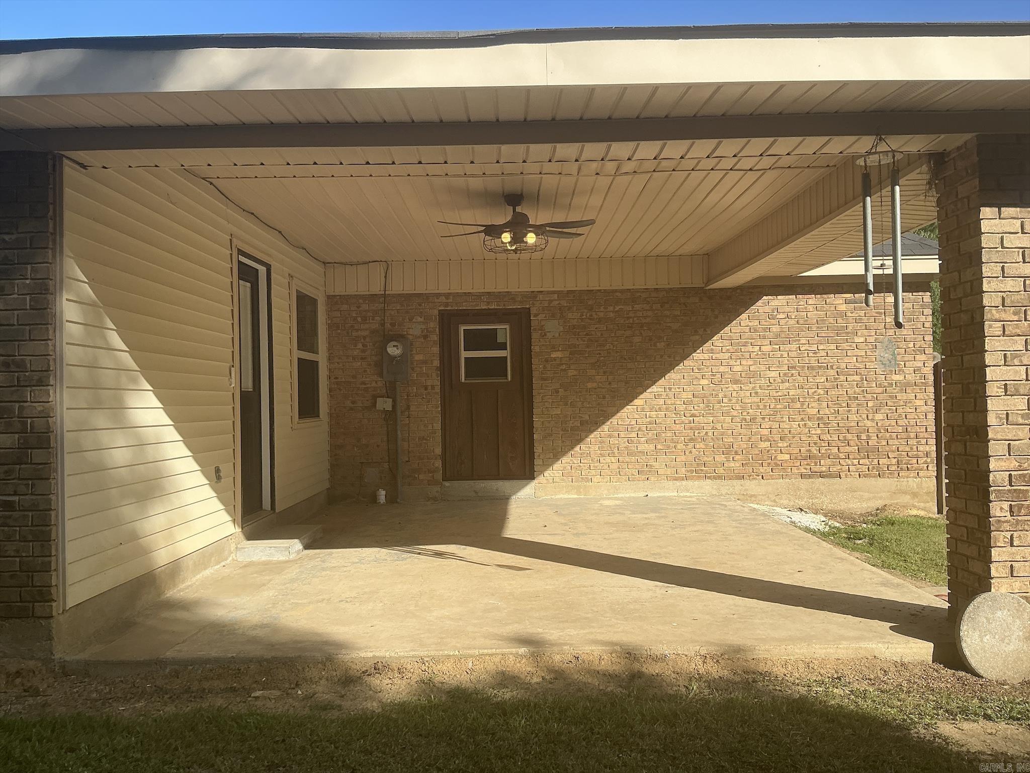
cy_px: 386
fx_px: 833
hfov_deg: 63.4
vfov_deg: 49.7
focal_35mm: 28
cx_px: 515
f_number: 1.8
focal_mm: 3
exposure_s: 1/1250
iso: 25
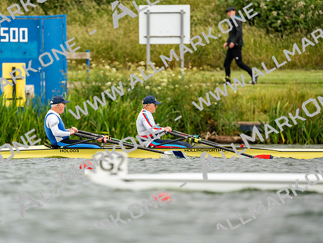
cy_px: 122
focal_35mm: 652
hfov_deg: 3.0
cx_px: 146
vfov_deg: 2.3
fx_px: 6085
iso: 1000
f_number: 6.3
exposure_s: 1/2000
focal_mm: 600
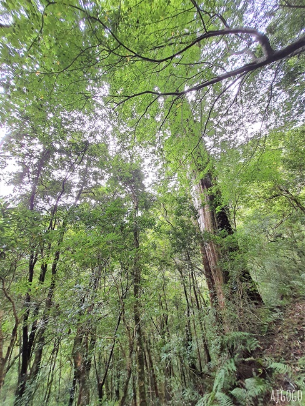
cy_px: 203
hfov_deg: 90.0
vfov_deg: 106.2
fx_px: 153
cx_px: 152
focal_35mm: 13
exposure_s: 1/60
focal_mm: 1.74
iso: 100
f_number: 2.2
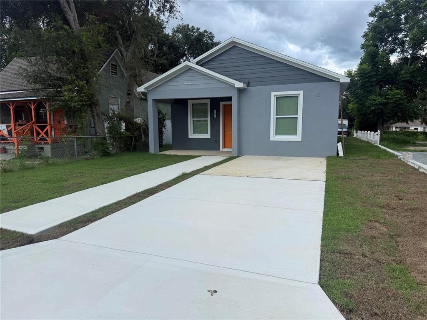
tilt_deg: -6.6
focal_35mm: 24
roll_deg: +0.4
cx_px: 214
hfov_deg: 71.6
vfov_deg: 56.8
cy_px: 160
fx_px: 296
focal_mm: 6.76
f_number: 1.78
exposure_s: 1/1437
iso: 80
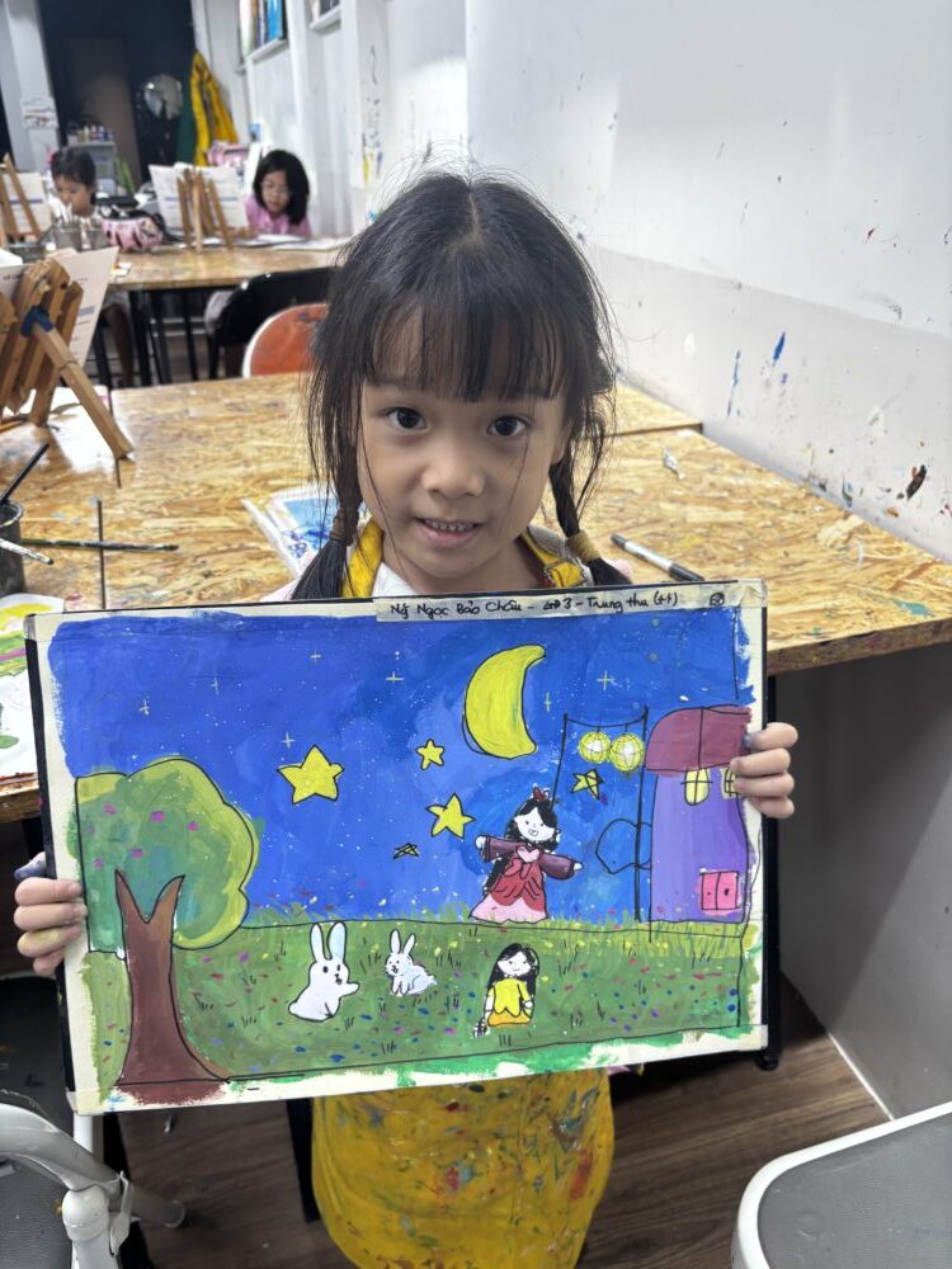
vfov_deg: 67.3
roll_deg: +0.9
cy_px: 634
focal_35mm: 26
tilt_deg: -27.5
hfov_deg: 53.1
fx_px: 953
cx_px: 476
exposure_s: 1/100
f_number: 1.6
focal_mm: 5.96
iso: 64
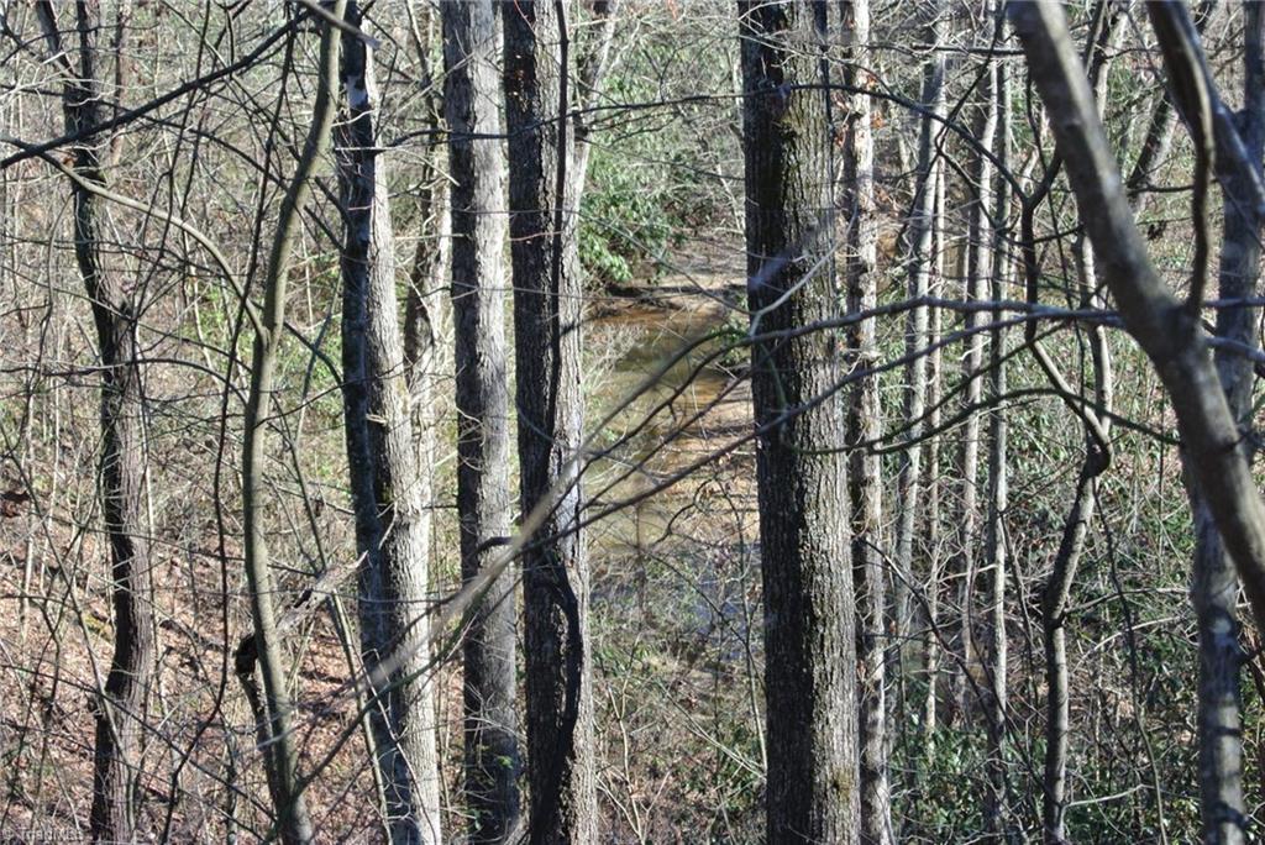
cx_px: 632
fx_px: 2848
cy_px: 422
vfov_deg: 16.9
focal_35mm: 81
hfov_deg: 25.0
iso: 100
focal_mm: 30
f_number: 5.6
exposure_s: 1/100
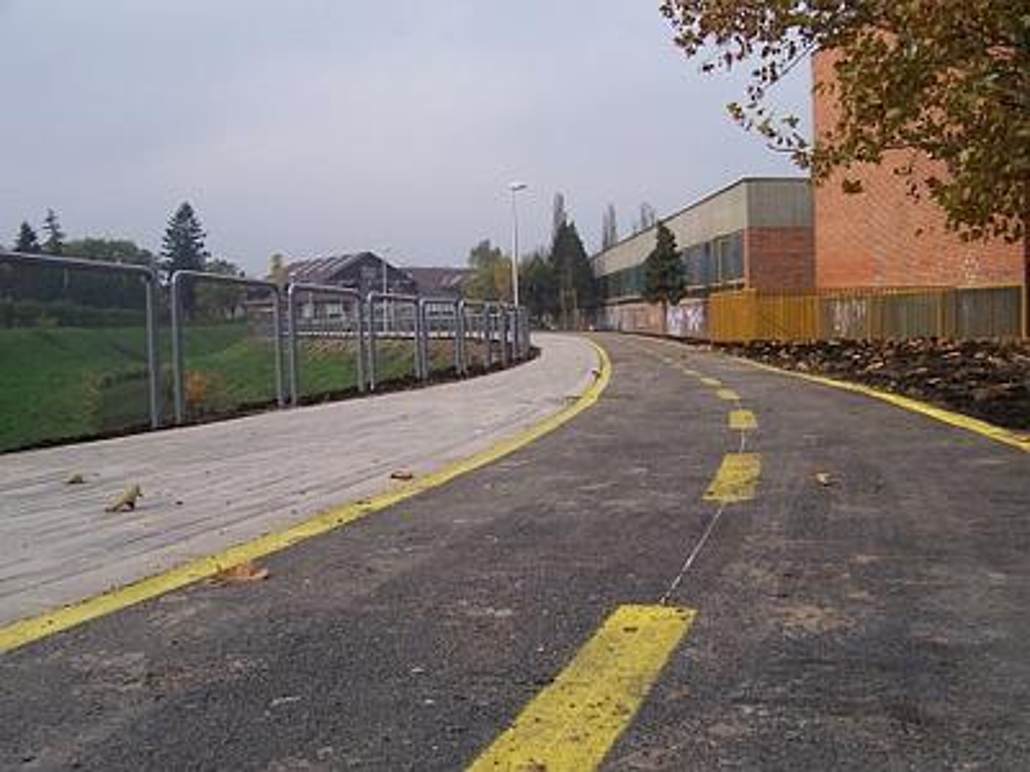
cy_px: 386
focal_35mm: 34
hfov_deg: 54.0
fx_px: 1012
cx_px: 515
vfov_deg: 41.8
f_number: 5.6
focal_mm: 5.6
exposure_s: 1/350
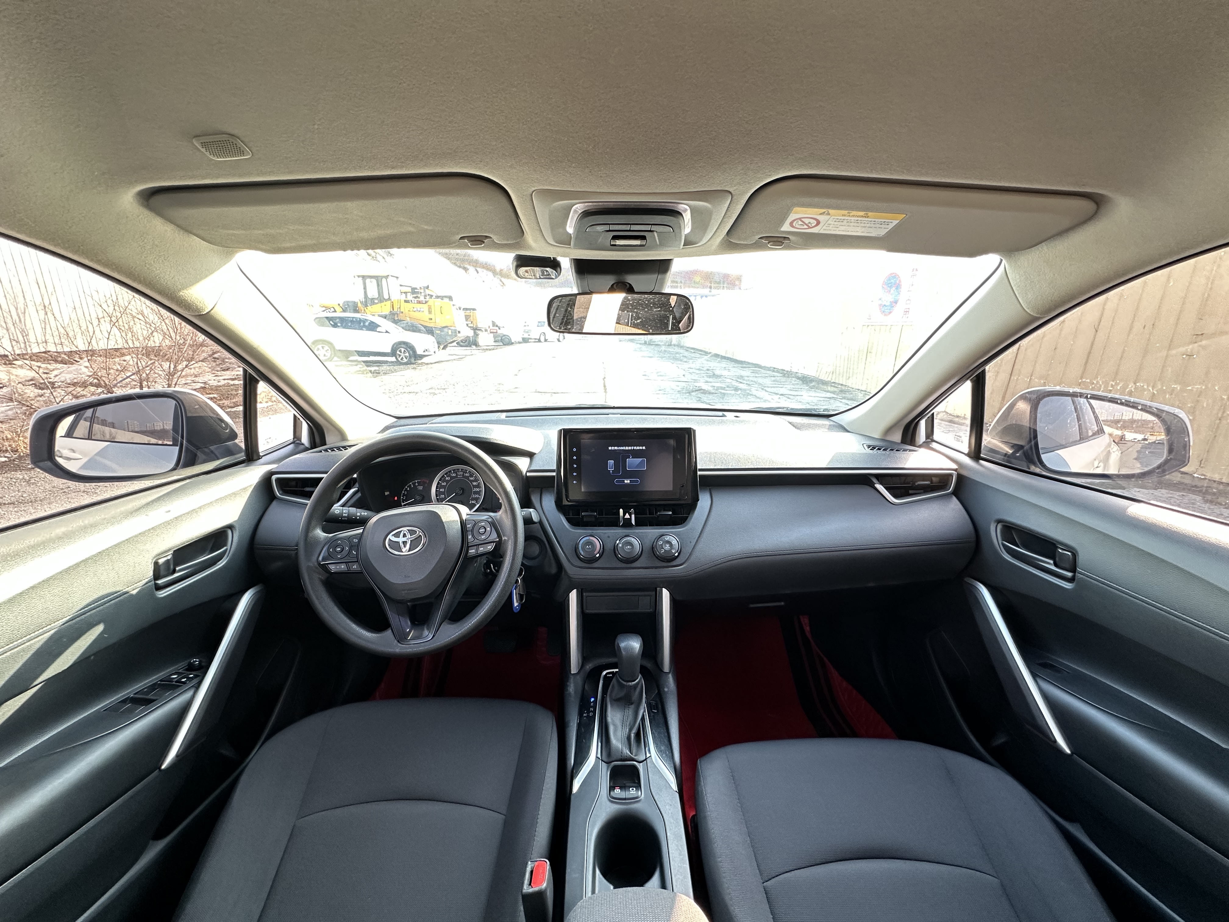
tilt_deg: -14.4
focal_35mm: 14
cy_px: 461
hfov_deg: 102.1
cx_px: 614
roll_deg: -0.8
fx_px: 497
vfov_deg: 85.7
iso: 200
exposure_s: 1/99
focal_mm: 2.22
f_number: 2.2
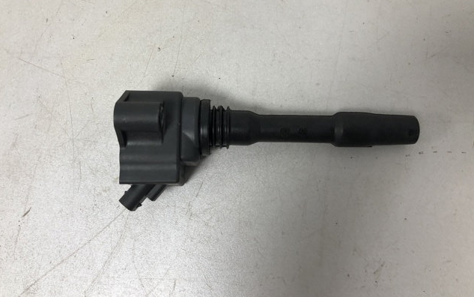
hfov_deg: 62.9
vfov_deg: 41.7
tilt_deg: -78.5
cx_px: 235
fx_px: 388
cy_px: 124
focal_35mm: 30
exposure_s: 1/33
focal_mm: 4
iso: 40
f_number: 1.8
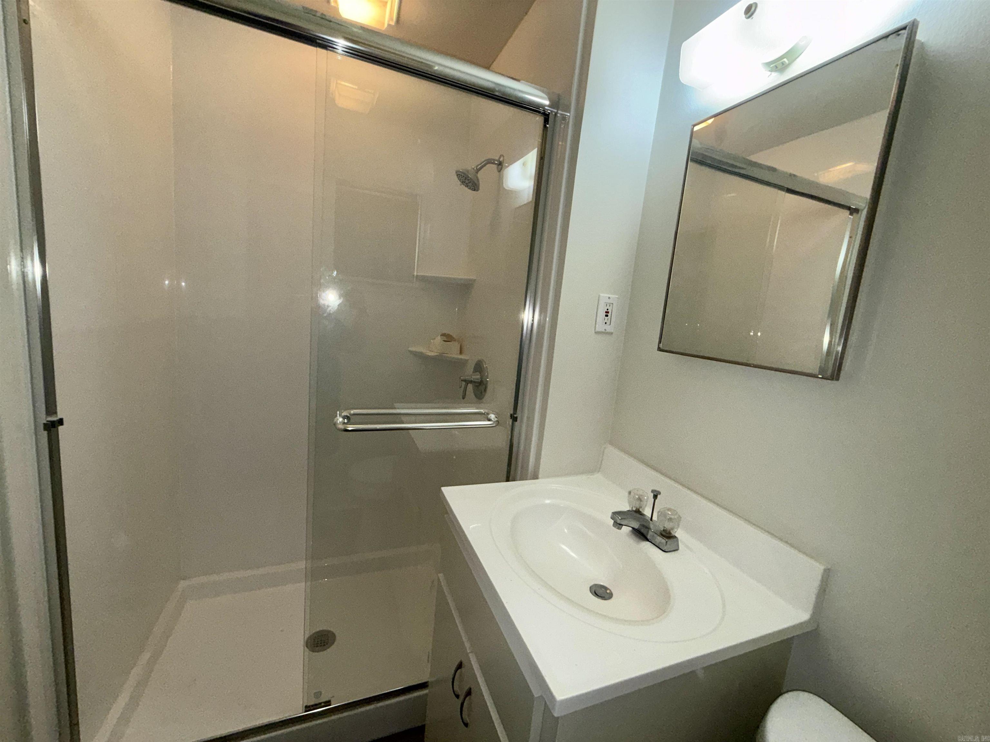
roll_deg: -5.9
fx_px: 400
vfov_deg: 85.7
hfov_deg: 102.1
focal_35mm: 14
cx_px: 495
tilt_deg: -7.6
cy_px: 371
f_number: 2.2
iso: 125
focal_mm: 2.22
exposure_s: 1/120
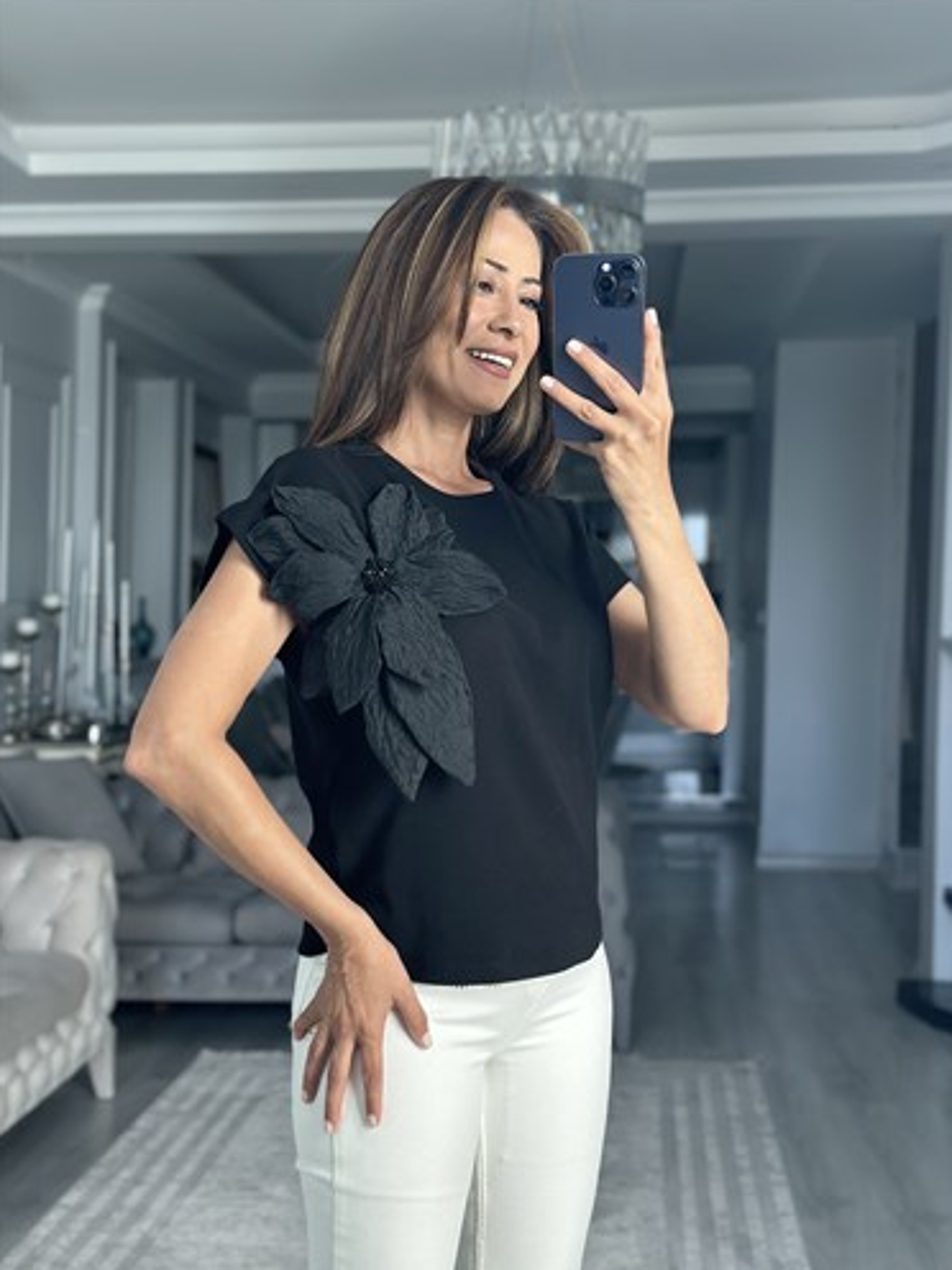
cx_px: 479
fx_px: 1797
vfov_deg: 38.9
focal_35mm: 49
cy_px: 635
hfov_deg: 29.7
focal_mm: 6.86
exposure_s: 1/150
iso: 125
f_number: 1.78
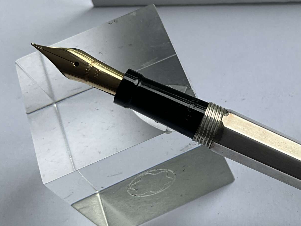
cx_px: 271
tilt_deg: -61.8
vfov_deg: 24.0
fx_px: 530
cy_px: 131
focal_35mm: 61
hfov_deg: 30.3
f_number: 1.8
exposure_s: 1/159
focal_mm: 3
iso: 20
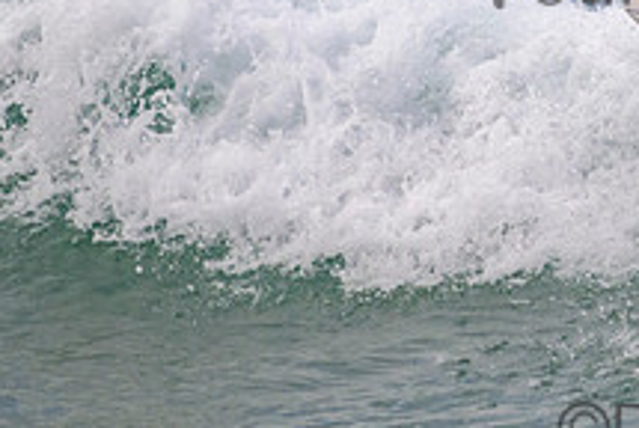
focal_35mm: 2865
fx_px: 50923
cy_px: -253
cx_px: 979
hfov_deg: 0.7
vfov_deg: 0.5
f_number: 11
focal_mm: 800
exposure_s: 1/2000
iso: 1250
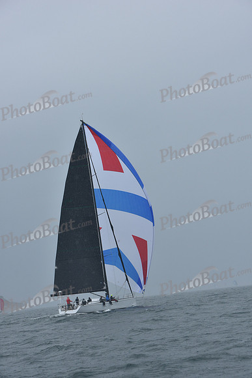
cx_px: 126
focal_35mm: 95
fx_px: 997
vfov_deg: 21.5
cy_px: 189
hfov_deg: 14.4
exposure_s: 1/1000
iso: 320
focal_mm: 95
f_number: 8
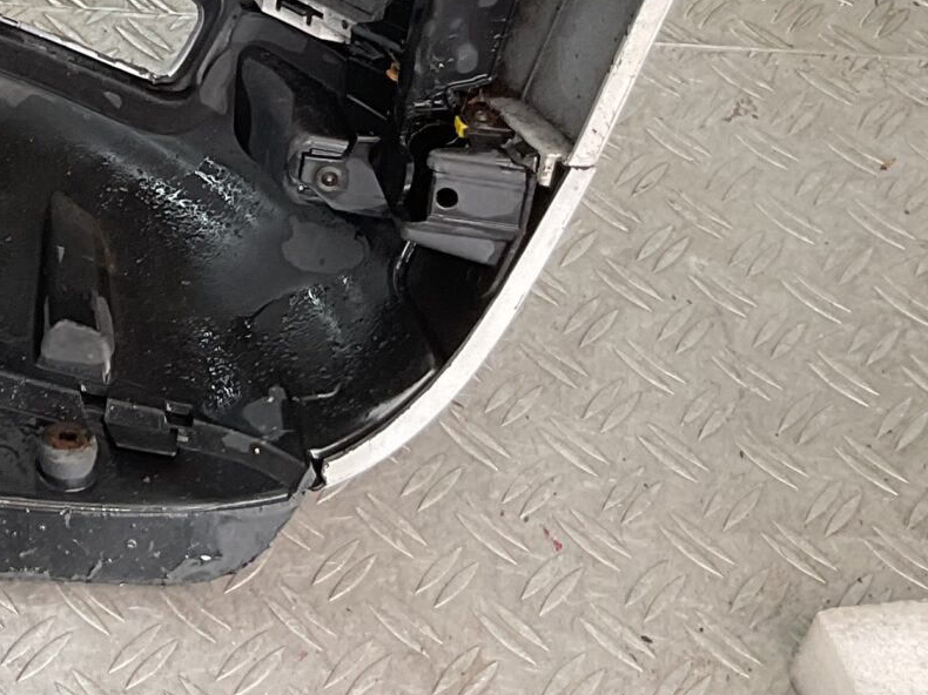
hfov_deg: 19.6
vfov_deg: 14.4
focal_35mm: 94
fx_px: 2519
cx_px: -200
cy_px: -429
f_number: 1.8
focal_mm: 3
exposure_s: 1/120
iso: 32
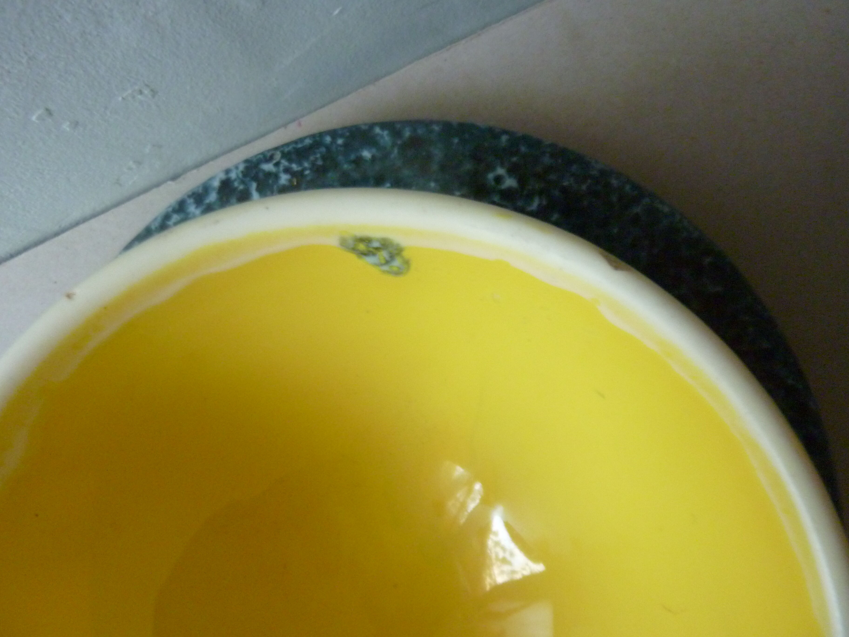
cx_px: 424
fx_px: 613
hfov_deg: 69.4
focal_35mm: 25
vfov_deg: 54.9
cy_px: 318
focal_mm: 4.1
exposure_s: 1/15
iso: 400
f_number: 3.3
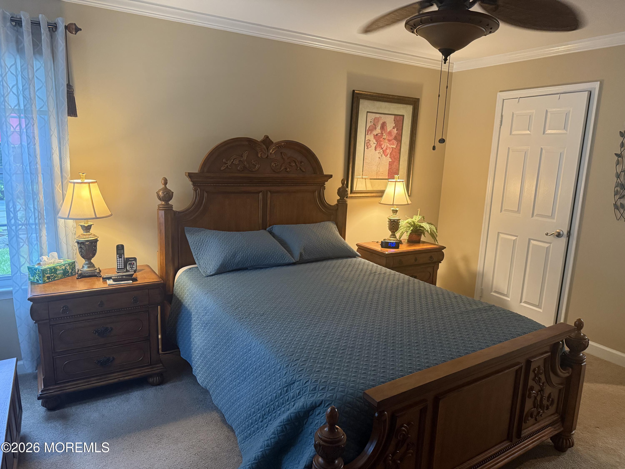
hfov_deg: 71.6
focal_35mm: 24
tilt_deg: -10.7
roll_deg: -2.0
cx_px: 312
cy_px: 234
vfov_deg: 56.8
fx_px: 433
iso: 500
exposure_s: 1/60
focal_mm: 6.76
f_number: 1.78
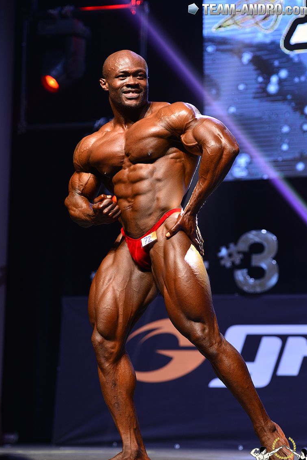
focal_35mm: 111
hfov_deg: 12.3
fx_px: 1420
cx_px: 156
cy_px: 239
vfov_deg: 18.4
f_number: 3.2
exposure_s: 1/160
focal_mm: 105
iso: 640
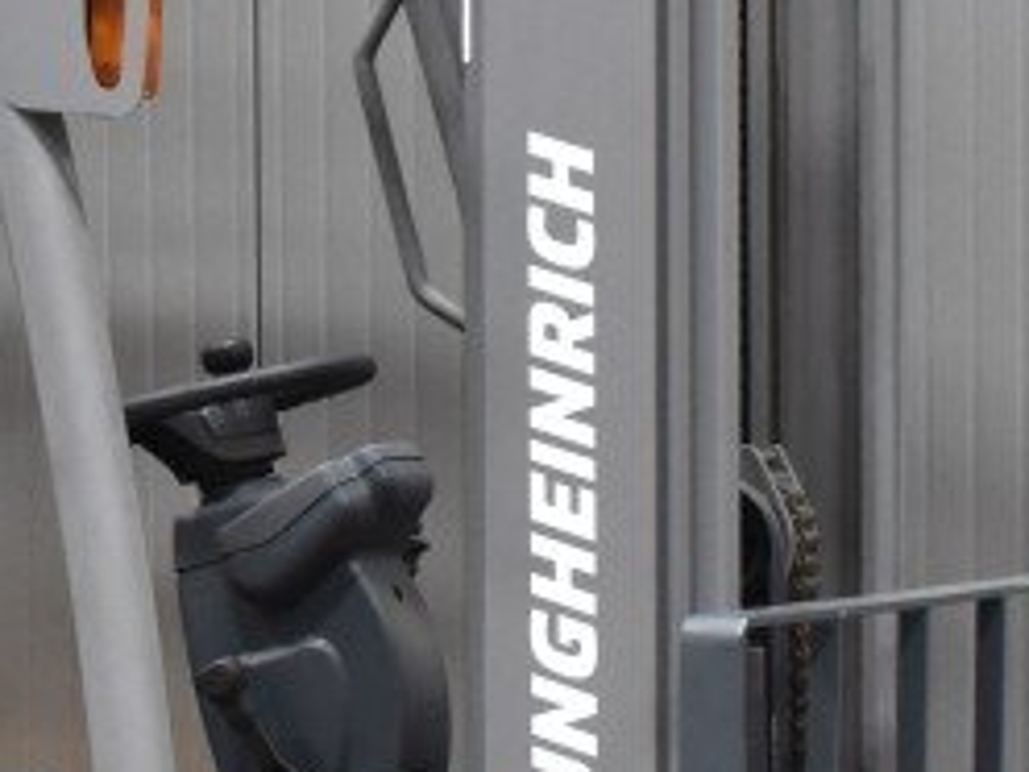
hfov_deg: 10.5
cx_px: 129
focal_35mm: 188
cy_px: 689
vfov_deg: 7.9
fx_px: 5598
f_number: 5
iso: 1600
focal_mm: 27
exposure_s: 1/40
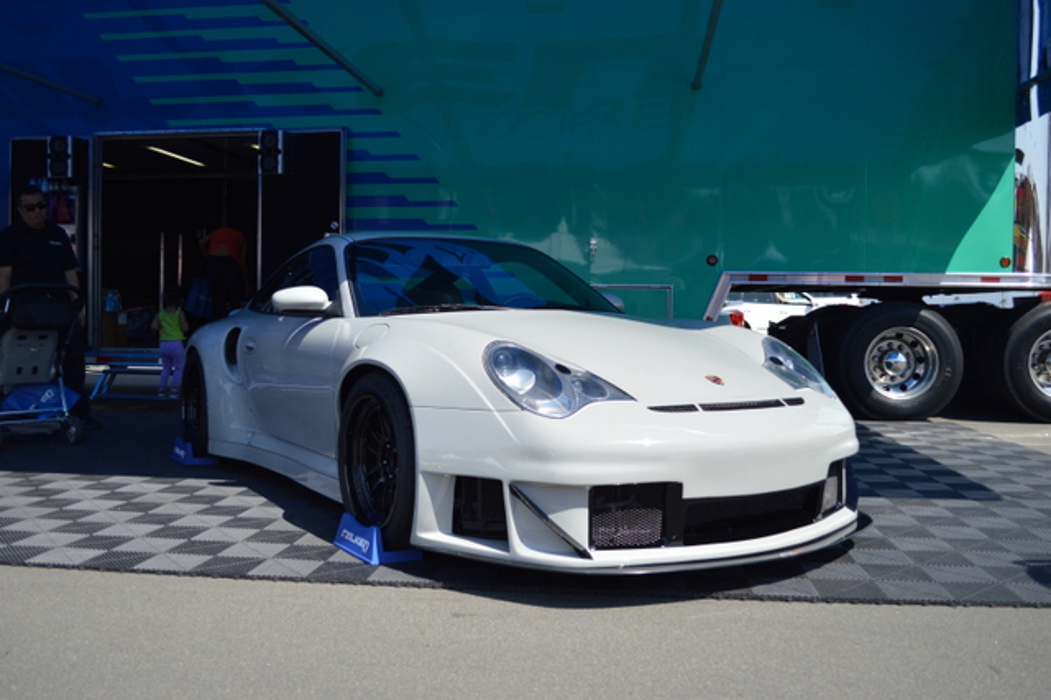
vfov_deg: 43.6
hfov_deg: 62.0
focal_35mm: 30
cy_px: 350
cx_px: 526
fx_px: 875
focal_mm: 20
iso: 400
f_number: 3.8
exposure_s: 1/3200
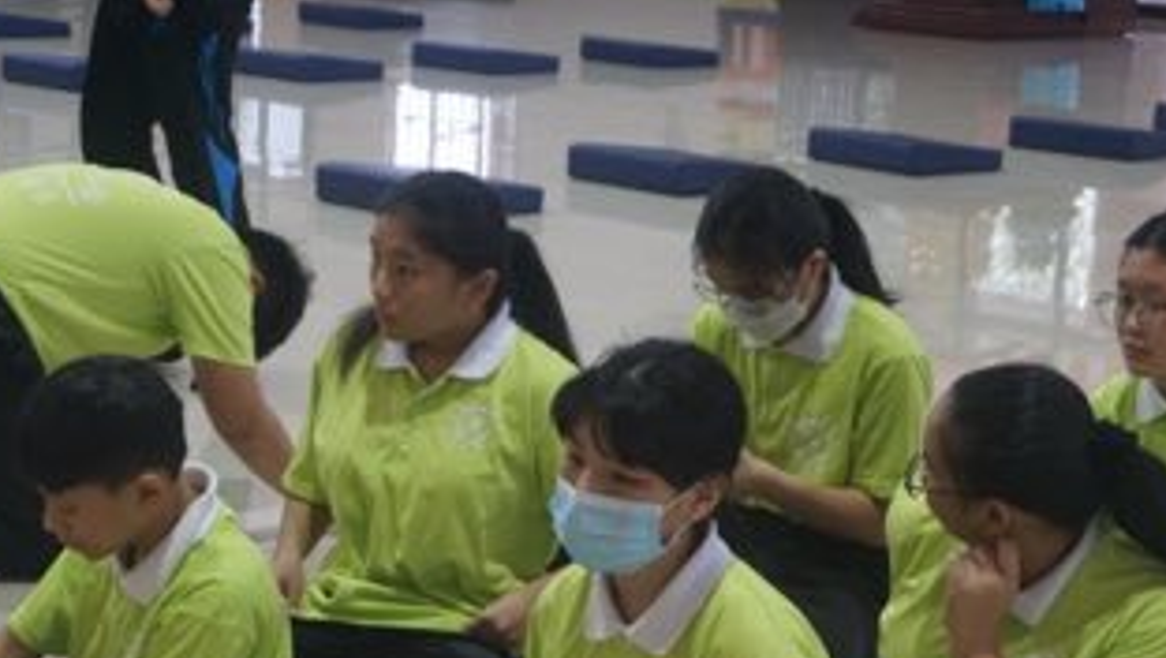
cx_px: 546
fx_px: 2692
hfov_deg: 24.4
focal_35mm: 87
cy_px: 594
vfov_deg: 13.8
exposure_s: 1/160
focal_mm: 36
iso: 1600
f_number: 5.6
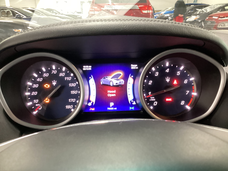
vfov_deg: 45.4
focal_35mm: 31
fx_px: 204
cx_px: 114
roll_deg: +0.2
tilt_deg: -21.1
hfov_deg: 58.4
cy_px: 86
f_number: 2.4
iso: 800
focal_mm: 3.3
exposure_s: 1/15
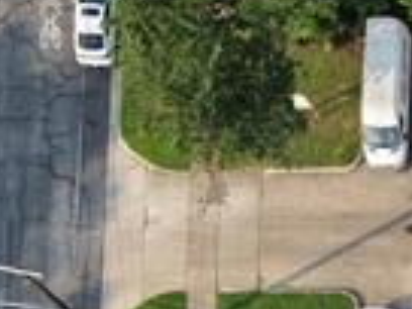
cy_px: 876
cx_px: 948
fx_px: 2154
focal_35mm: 181
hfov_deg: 9.8
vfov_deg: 7.4
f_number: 1.8
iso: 100
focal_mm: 8.67
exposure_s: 1/100
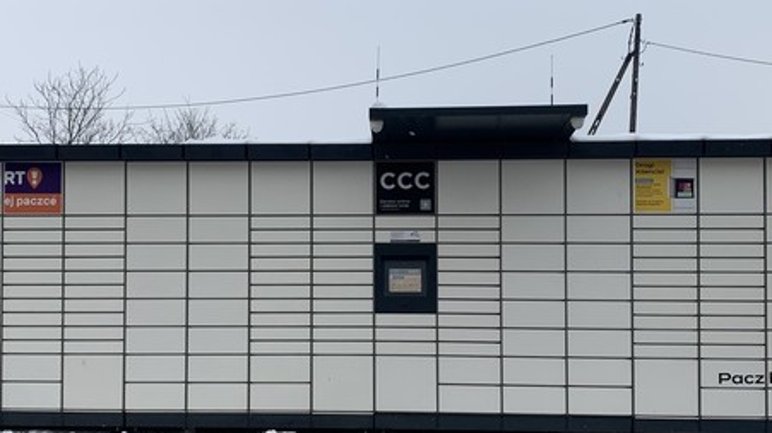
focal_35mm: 44
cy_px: 228
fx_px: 900
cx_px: 366
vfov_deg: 27.0
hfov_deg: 46.4
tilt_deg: +3.8
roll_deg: +0.2
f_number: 1.8
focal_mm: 4.25
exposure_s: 1/219
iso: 25
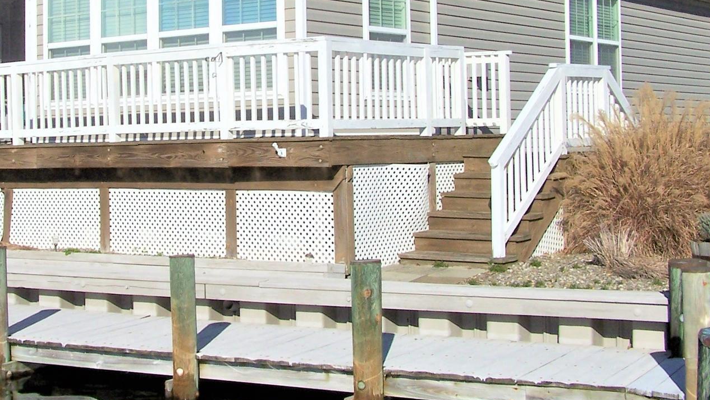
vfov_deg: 17.9
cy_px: 92
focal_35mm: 67
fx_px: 1262
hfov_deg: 31.2
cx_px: 251
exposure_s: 1/1000
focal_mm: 6.3
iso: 80
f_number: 5.6
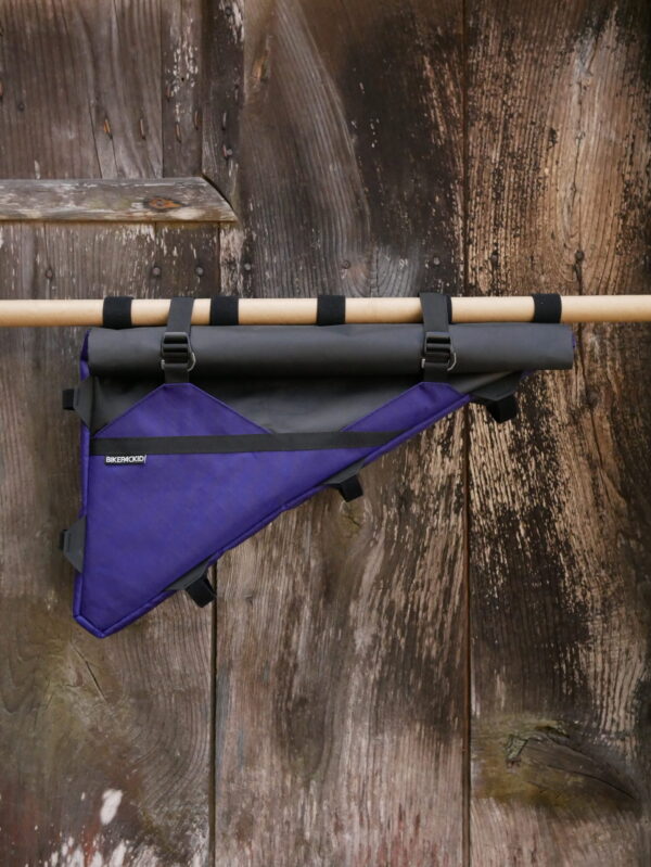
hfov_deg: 36.0
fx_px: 1002
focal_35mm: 40
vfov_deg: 46.8
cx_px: 326
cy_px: 434
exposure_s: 1/4000
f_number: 3.5
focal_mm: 20
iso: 3200
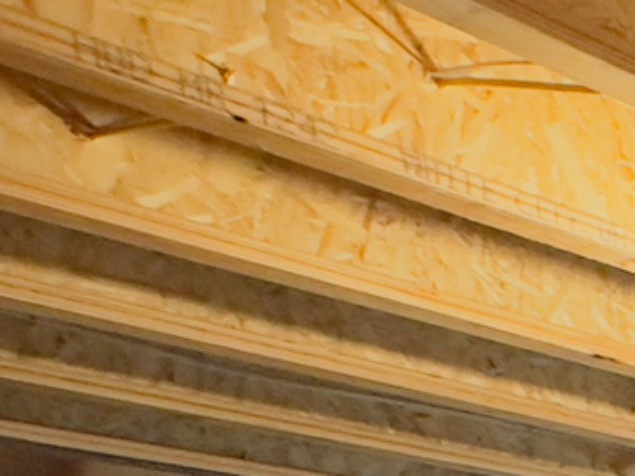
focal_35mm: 84
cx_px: 1439
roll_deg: +1.7
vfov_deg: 15.1
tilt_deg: -2.3
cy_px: 879
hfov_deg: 15.5
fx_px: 1541
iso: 800
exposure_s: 1/60
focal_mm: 2.22
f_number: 2.2
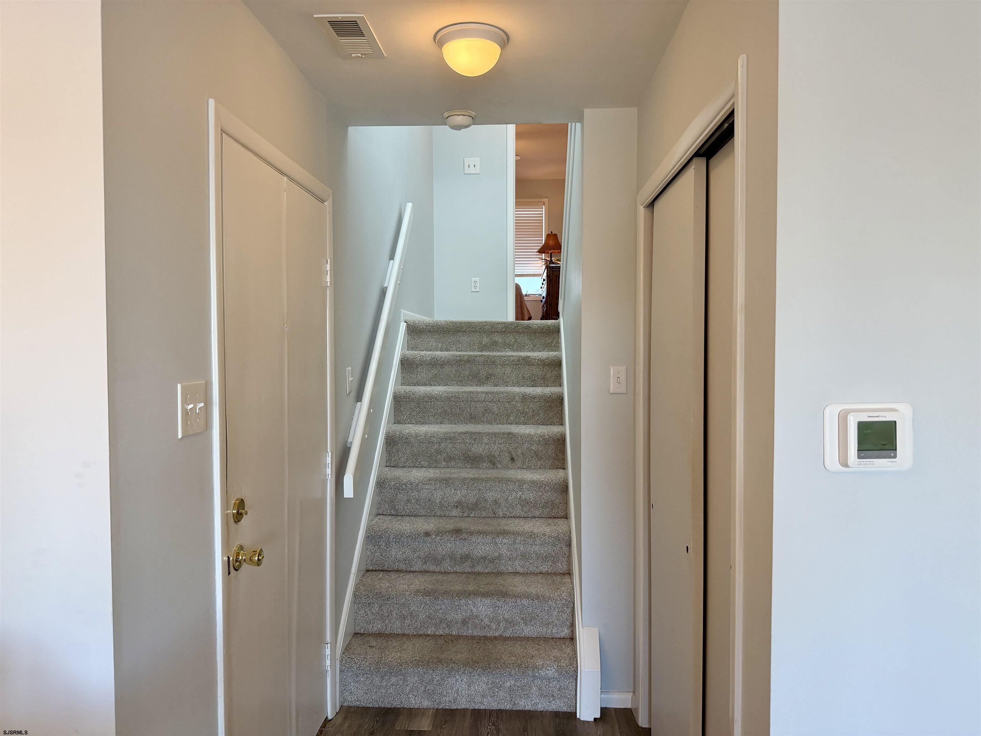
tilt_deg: -1.7
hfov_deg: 71.6
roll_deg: +0.4
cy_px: 368
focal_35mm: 24
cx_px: 490
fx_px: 680
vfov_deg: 56.8
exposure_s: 1/230
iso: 200
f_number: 1.78
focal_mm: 6.76
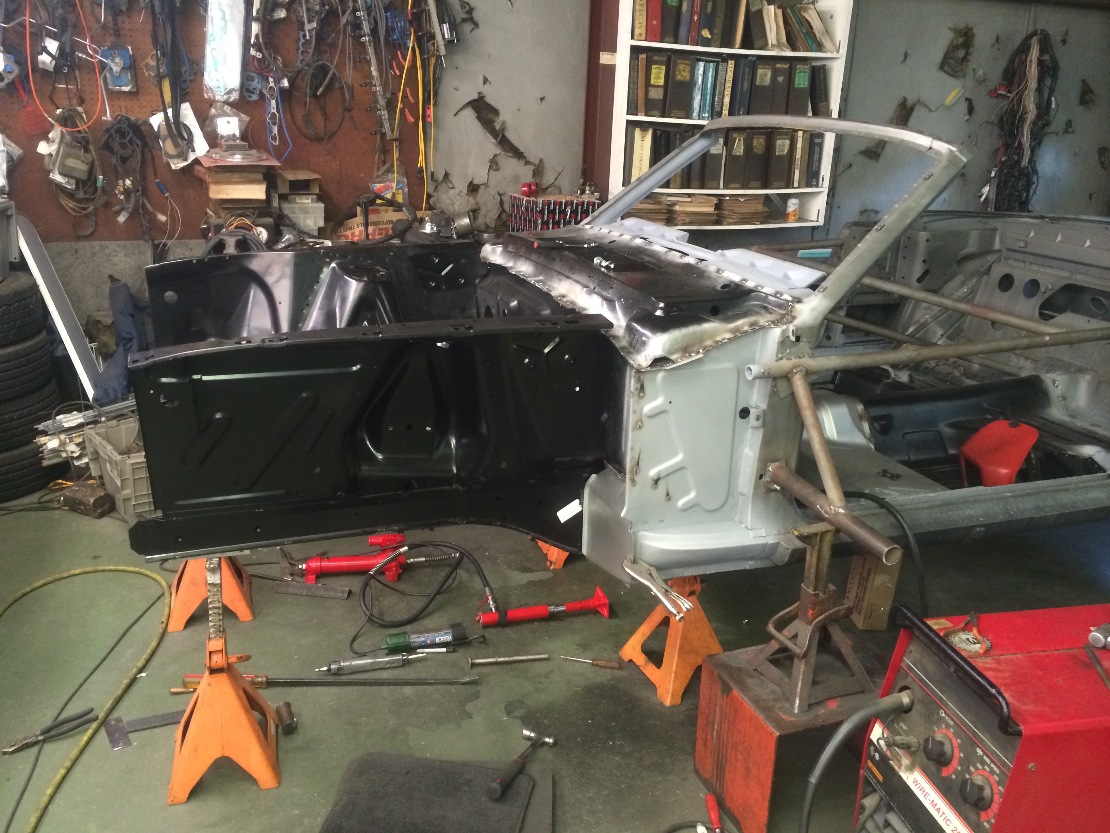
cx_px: 555
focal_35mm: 30
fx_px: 962
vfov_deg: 46.8
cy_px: 416
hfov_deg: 60.0
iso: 320
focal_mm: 4.12
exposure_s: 1/17
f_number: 2.2
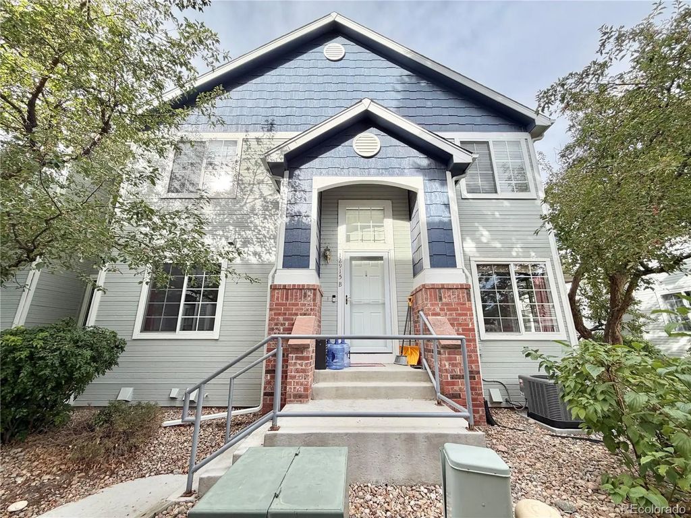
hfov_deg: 102.1
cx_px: 346
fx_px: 279
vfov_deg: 85.7
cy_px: 259
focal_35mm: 14
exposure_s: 1/770
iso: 40
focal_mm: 2.22
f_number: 2.2
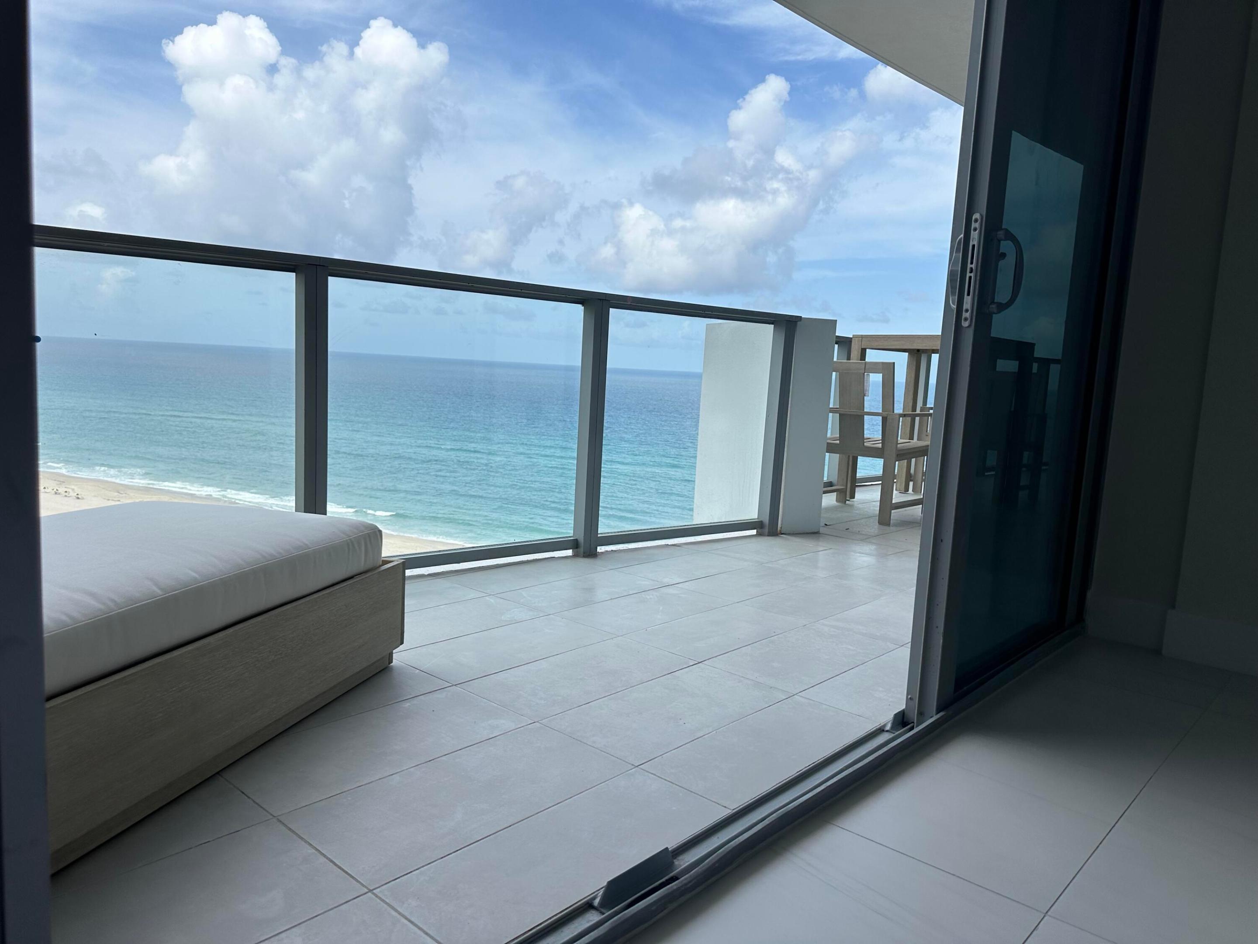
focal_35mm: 24
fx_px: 872
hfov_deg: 71.6
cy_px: 472
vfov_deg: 56.8
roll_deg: -2.9
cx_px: 629
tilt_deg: -6.6
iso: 80
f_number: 1.78
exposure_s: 1/3861
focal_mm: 6.86
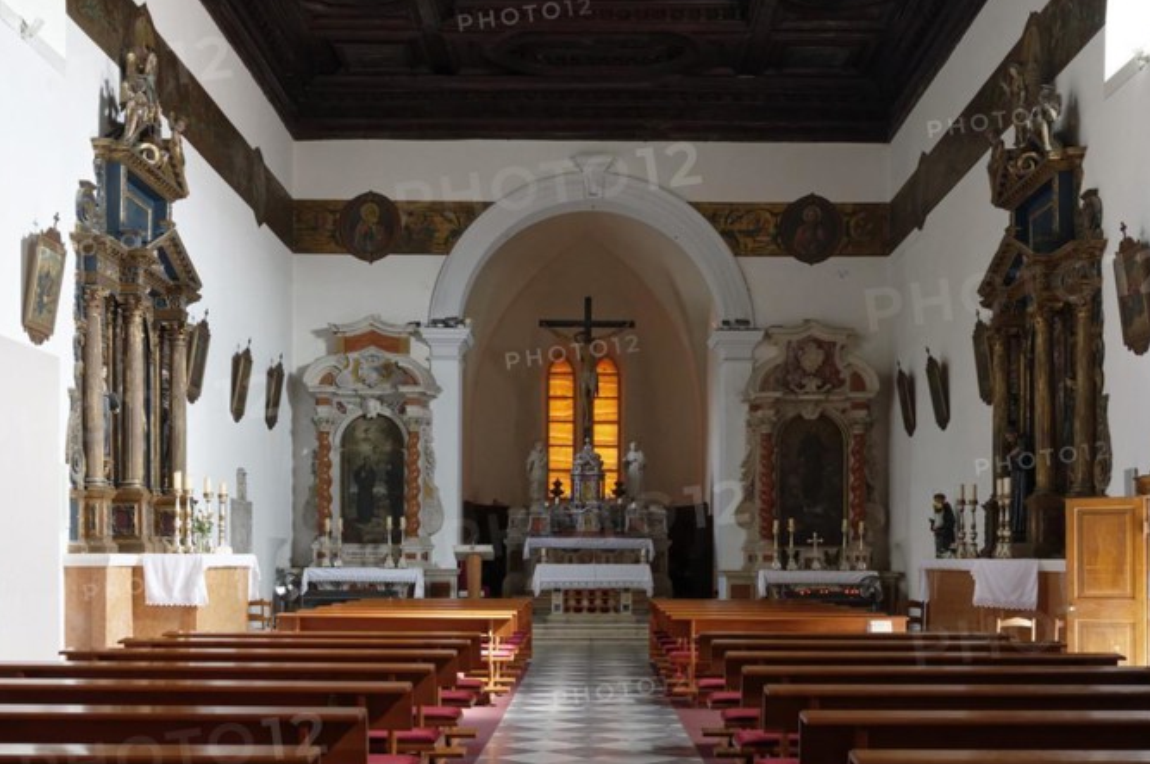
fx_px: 1340
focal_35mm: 42
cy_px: 423
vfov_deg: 31.8
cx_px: 590
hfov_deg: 46.4
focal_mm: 35
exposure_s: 1/80
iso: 3600
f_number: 5
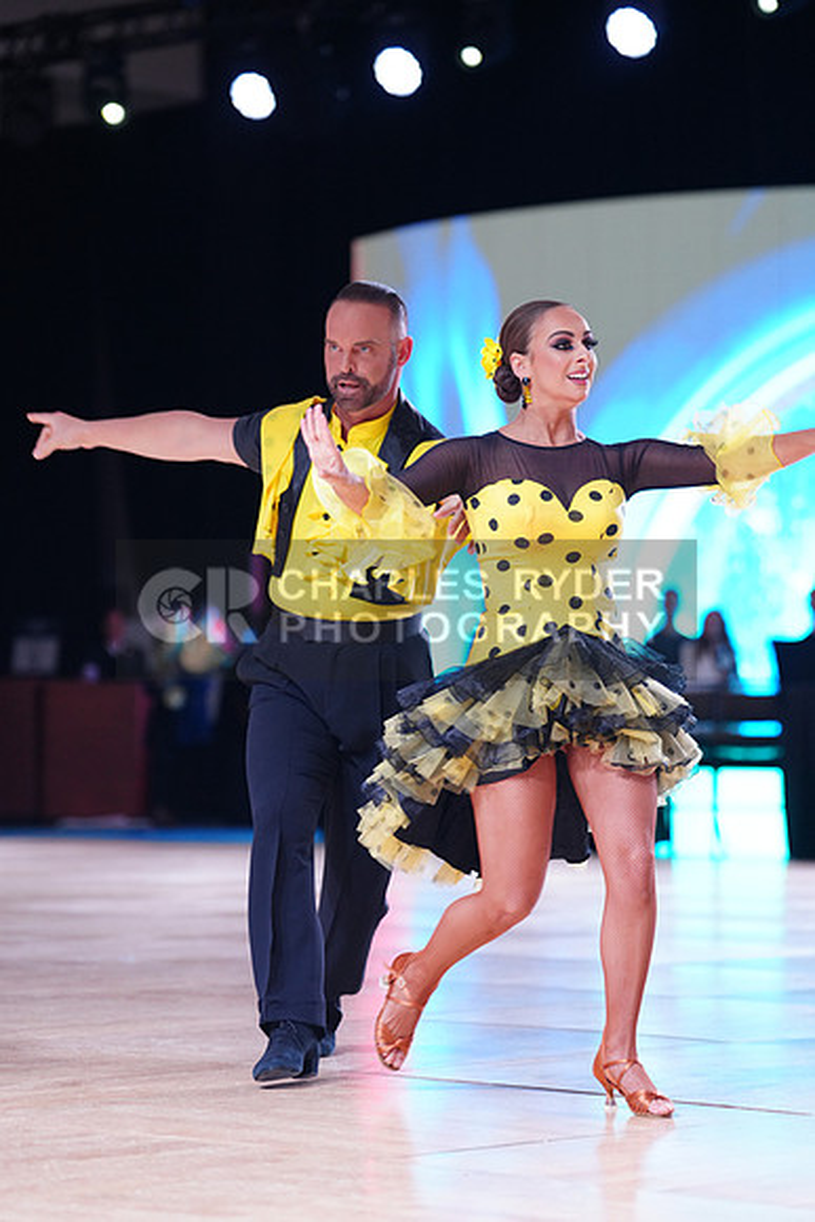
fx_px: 3937
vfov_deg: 17.6
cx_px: 408
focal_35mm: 116
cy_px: 611
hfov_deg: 11.8
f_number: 2.8
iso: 1600
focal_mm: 116
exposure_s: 1/400
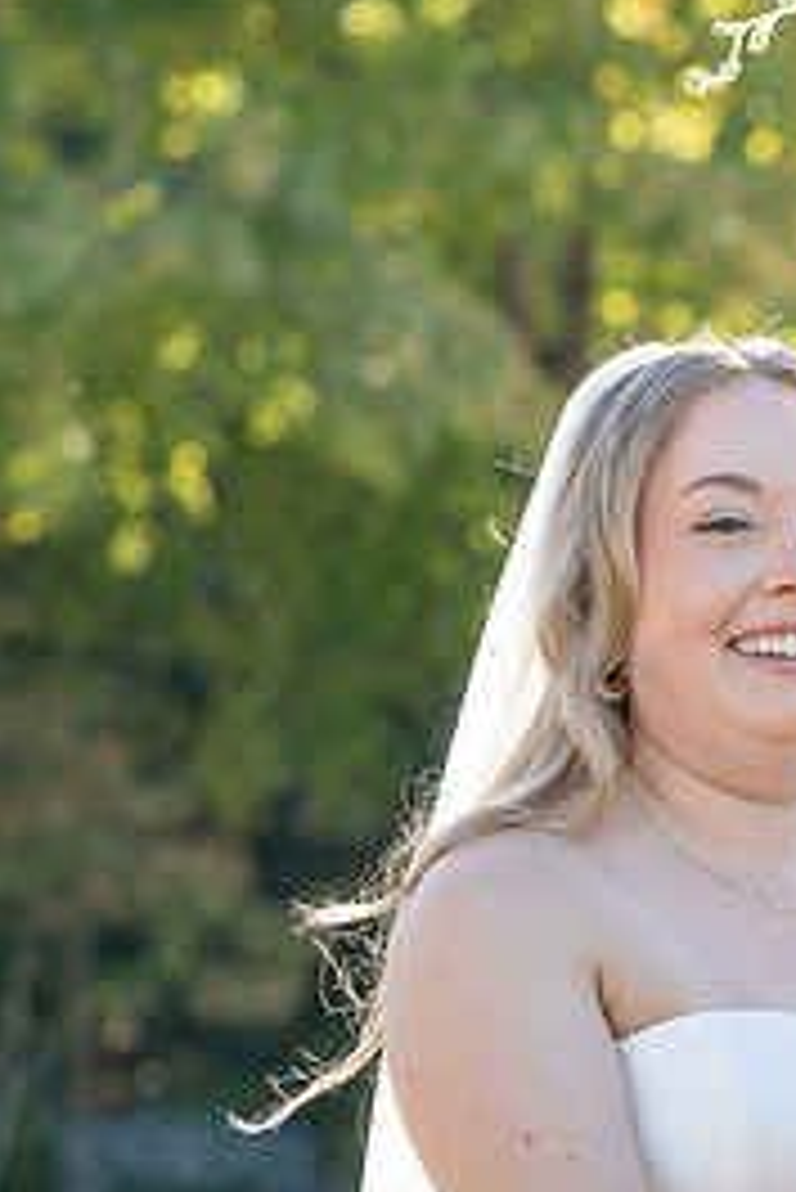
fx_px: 8578
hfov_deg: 5.3
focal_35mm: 259
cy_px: 750
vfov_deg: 7.9
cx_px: 1159
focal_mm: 111
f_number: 5.6
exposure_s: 1/250
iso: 500
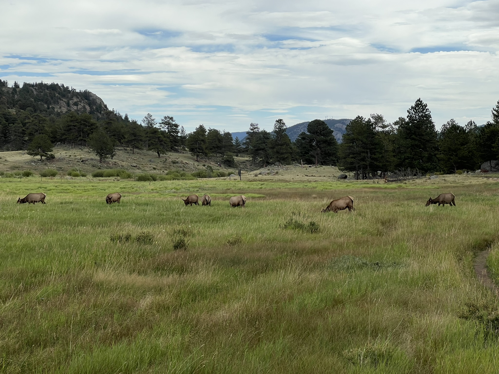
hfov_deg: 25.3
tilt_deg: -2.9
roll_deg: +0.4
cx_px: 250
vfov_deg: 19.1
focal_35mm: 77
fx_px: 1110
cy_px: 187
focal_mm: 9
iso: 32
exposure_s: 1/694
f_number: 2.8
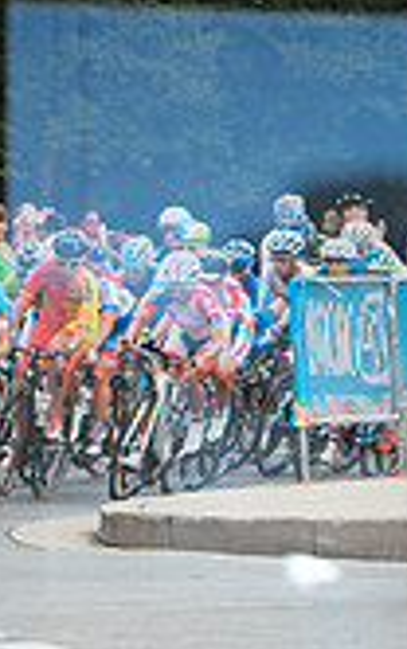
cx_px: 164
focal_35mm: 303
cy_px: 749
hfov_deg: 4.3
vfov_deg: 6.9
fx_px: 5368
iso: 400
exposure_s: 1/250
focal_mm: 85
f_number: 2
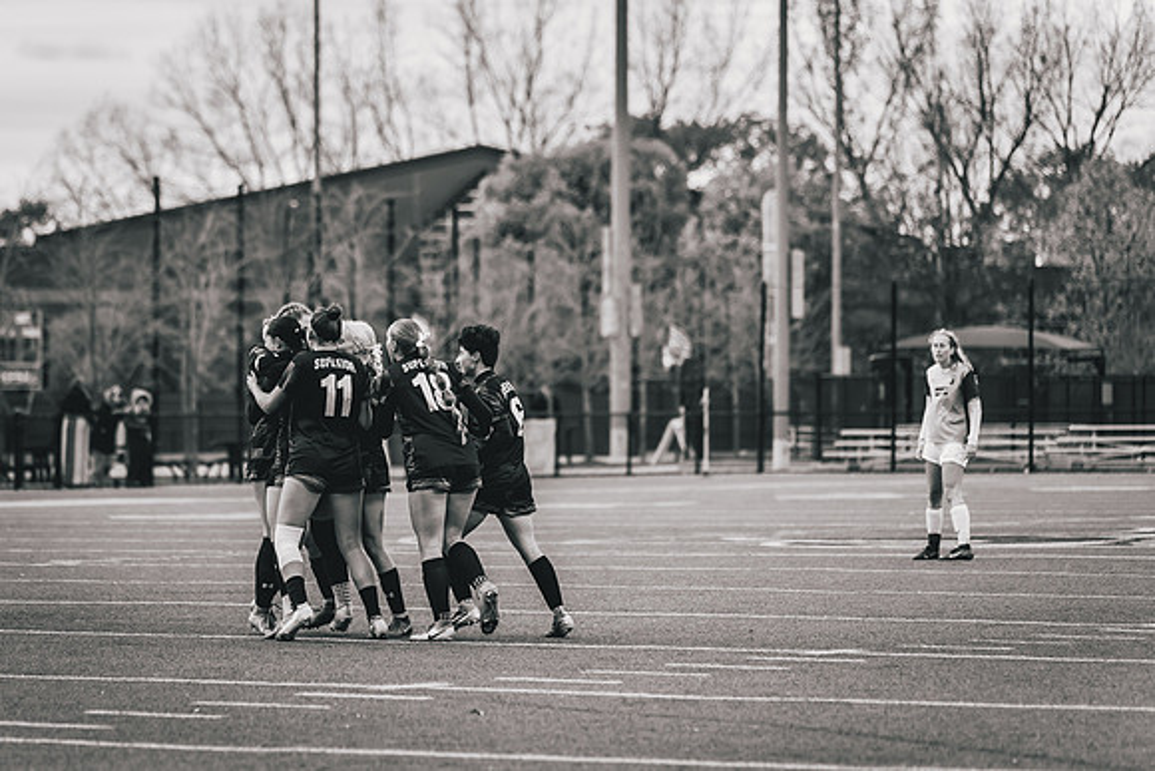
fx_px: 6671
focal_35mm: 208
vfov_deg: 6.6
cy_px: 390
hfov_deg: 9.9
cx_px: 449
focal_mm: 150
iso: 400
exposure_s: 1/1000
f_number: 2.8
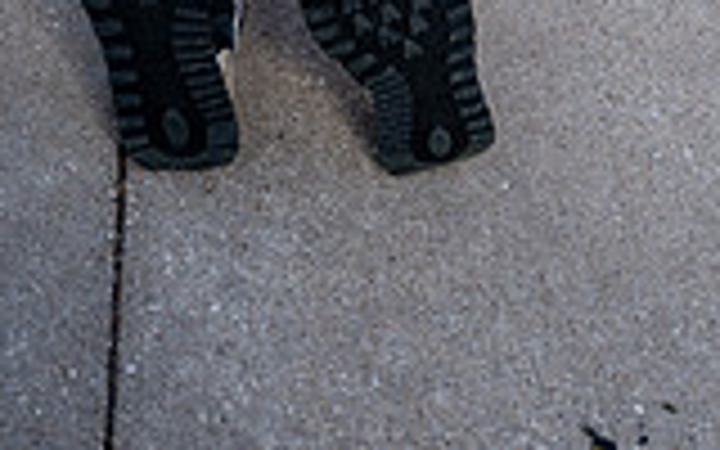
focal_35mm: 92
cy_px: -558
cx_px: 184
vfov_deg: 12.0
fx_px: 1805
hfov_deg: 22.4
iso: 100
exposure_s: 1/250
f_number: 4
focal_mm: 32
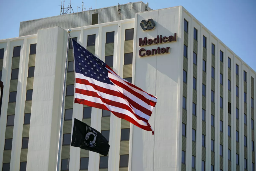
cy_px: 86
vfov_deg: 13.7
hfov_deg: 20.4
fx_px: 711
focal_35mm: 100
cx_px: 128
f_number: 5.6
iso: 250
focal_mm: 100
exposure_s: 1/1600
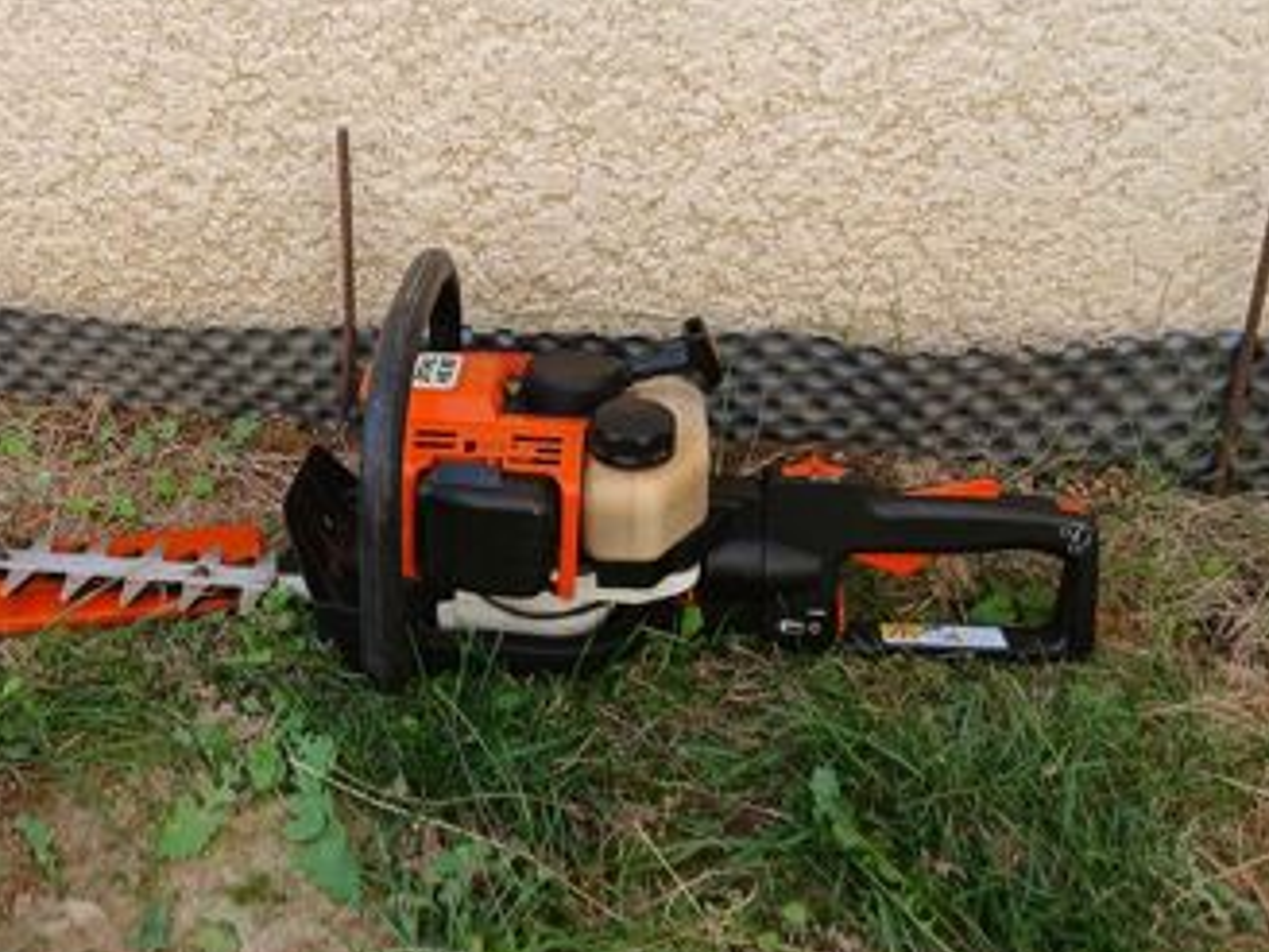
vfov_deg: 37.7
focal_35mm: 38
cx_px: 410
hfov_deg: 48.1
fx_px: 1393
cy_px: 468
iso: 20
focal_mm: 3.98
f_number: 1.8
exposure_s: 1/100
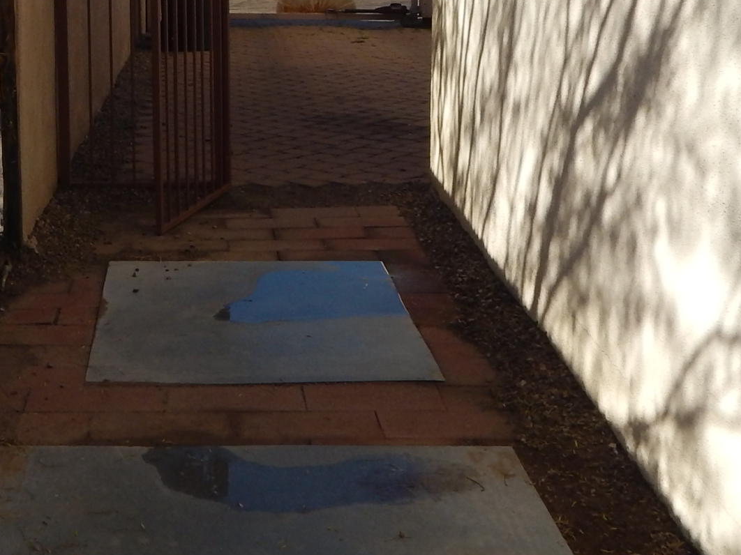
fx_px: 1391
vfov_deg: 21.8
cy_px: 5
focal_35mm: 65
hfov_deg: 29.4
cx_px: 198
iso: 125
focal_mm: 4
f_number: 6
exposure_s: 1/640
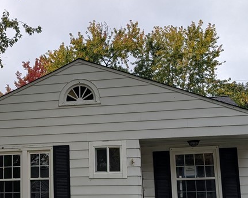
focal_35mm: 56
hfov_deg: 32.5
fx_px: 411
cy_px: 145
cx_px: 44
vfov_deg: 26.8
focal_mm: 6.9
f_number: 1.68
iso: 22
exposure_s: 1/341
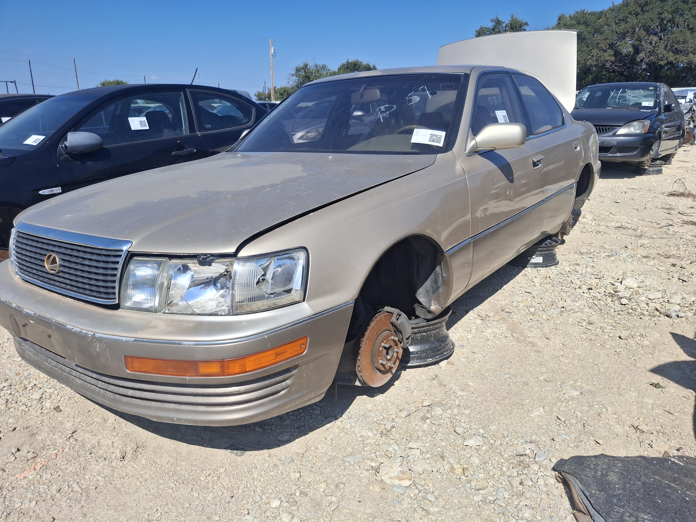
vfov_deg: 54.9
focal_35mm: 25
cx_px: 348
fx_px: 503
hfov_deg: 69.4
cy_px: 261
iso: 32
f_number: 1.8
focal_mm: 4.69
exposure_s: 1/2695
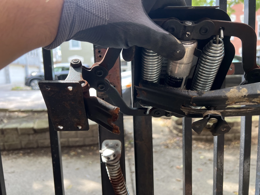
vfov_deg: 53.1
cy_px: 98
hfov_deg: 67.3
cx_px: 130
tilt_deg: -6.0
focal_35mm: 26
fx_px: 195
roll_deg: +1.1
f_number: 1.5
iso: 64
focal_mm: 5.7
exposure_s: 1/137
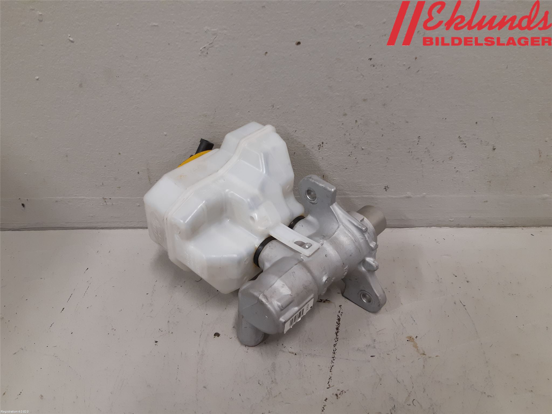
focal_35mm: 26
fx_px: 415
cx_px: 276
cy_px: 207
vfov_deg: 53.1
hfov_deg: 67.3
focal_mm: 3.93
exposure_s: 1/50
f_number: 1.7
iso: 125
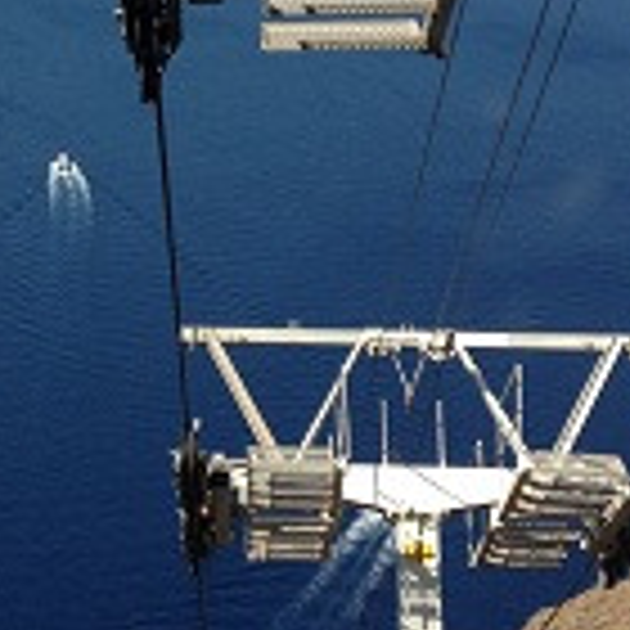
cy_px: 22
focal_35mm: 108
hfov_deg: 15.9
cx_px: 76
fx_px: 2224
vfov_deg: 15.9
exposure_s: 1/1314
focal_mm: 4.28
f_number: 2.4
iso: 64
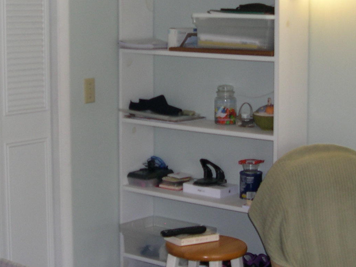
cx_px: 153
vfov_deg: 17.5
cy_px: 84
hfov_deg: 23.3
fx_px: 864
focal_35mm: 84
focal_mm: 8
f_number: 2.8
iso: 100
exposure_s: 1/30
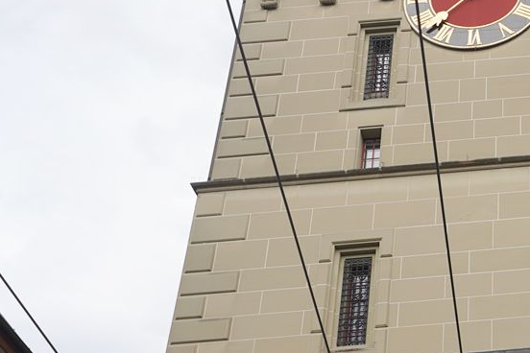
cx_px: 644
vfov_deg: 15.5
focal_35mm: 87
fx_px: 1281
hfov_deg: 21.6
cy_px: 31
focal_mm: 24
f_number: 10
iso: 100
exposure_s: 1/100
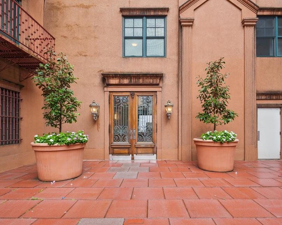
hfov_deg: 83.2
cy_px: 117
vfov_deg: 70.8
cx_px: 151
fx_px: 159
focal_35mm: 19
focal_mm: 16
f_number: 8
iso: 400
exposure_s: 1/125
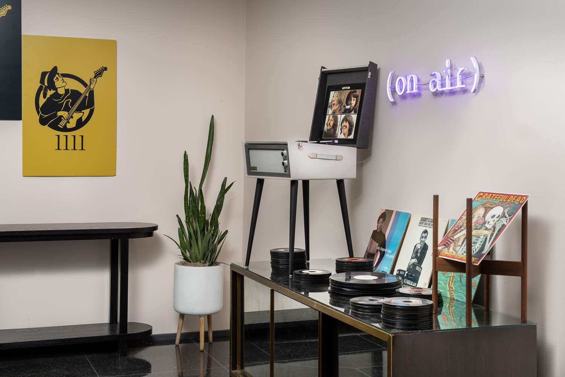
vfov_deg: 23.4
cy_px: 188
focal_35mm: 58
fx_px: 910
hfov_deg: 34.5
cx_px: 282
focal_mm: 58
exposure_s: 1/25
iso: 200
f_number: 11
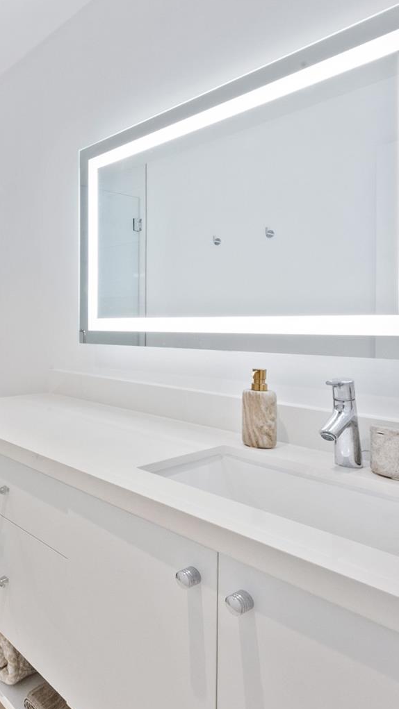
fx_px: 433
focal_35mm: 23
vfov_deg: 78.7
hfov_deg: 42.6
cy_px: 356
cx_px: -1
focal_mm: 14
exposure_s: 1/15
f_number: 22
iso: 12800
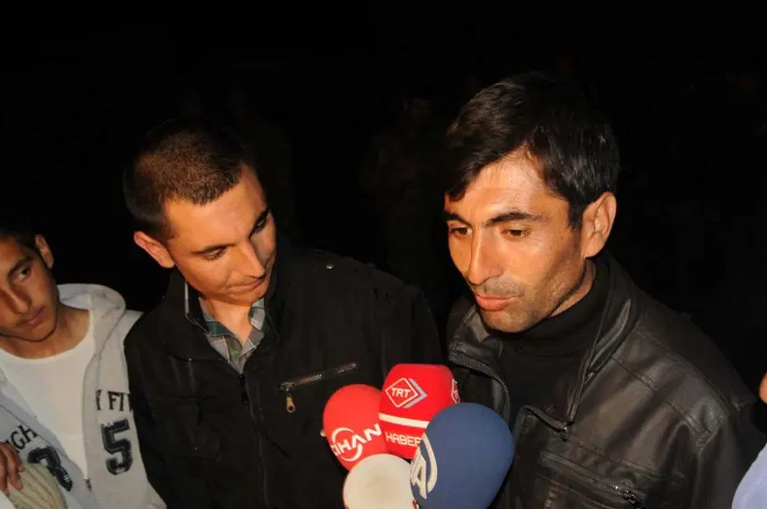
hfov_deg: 50.7
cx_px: 402
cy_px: 249
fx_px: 809
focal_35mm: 38
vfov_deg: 35.0
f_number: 5
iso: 800
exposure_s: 1/60
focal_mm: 24
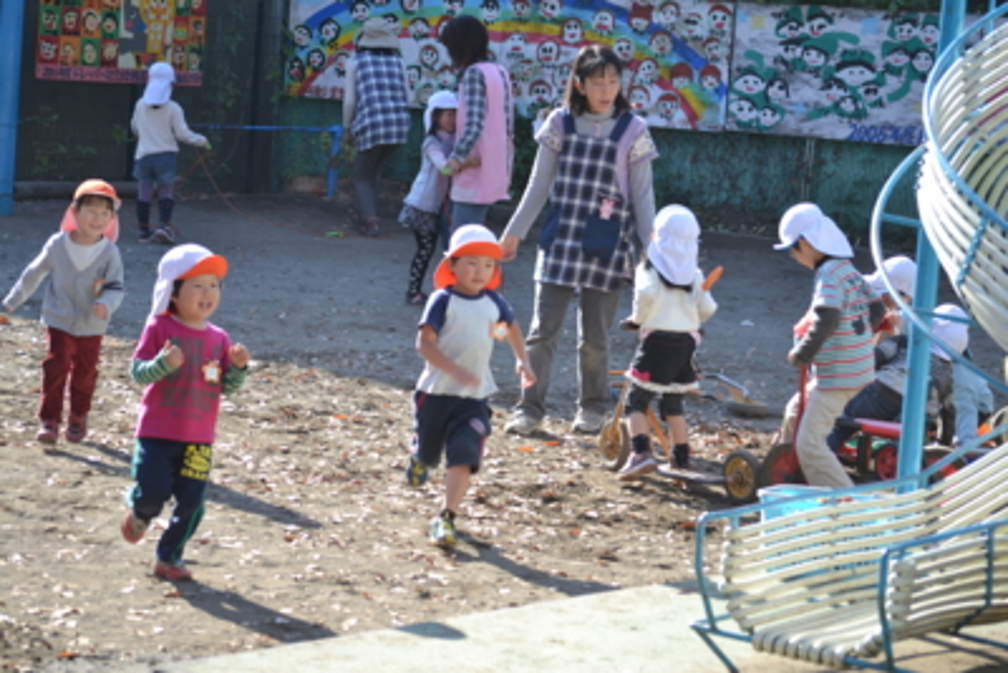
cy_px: 336
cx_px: 504
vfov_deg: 11.2
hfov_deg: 16.6
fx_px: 3445
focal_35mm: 123
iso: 100
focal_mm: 82
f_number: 5.6
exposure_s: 1/125
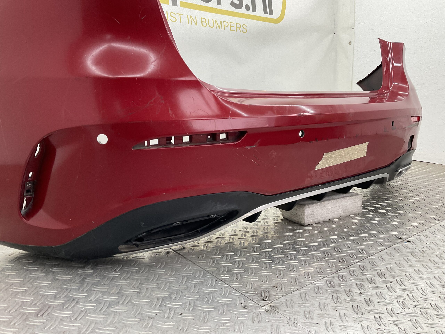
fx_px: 373
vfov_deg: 48.2
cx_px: 222
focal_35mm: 29
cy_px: 167
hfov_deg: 61.7
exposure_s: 1/120
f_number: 1.8
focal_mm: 3
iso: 50
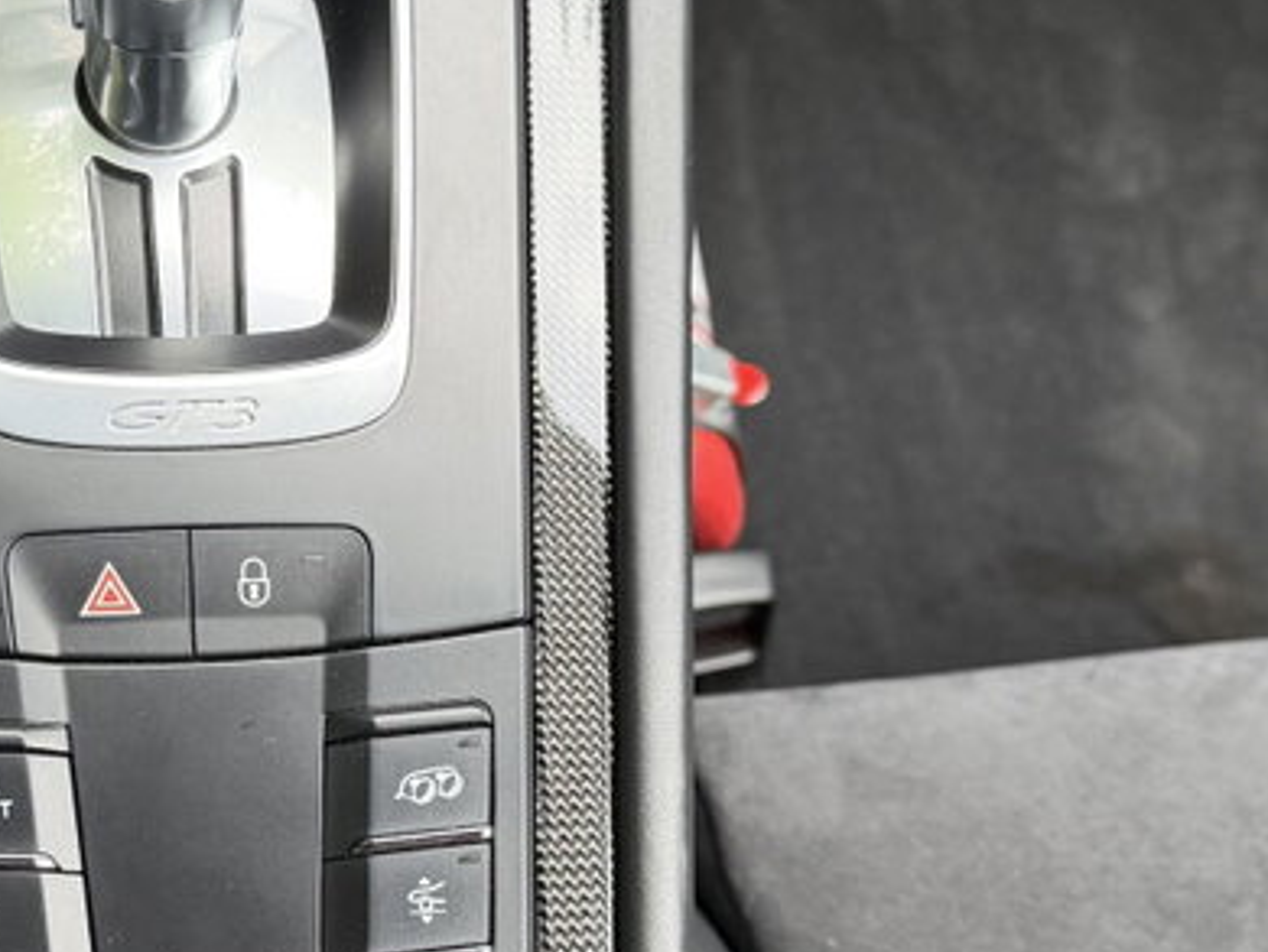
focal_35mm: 63
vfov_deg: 23.3
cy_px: 504
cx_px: 260
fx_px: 2309
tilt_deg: -62.0
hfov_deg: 30.0
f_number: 1.78
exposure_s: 1/128
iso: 200
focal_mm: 6.76
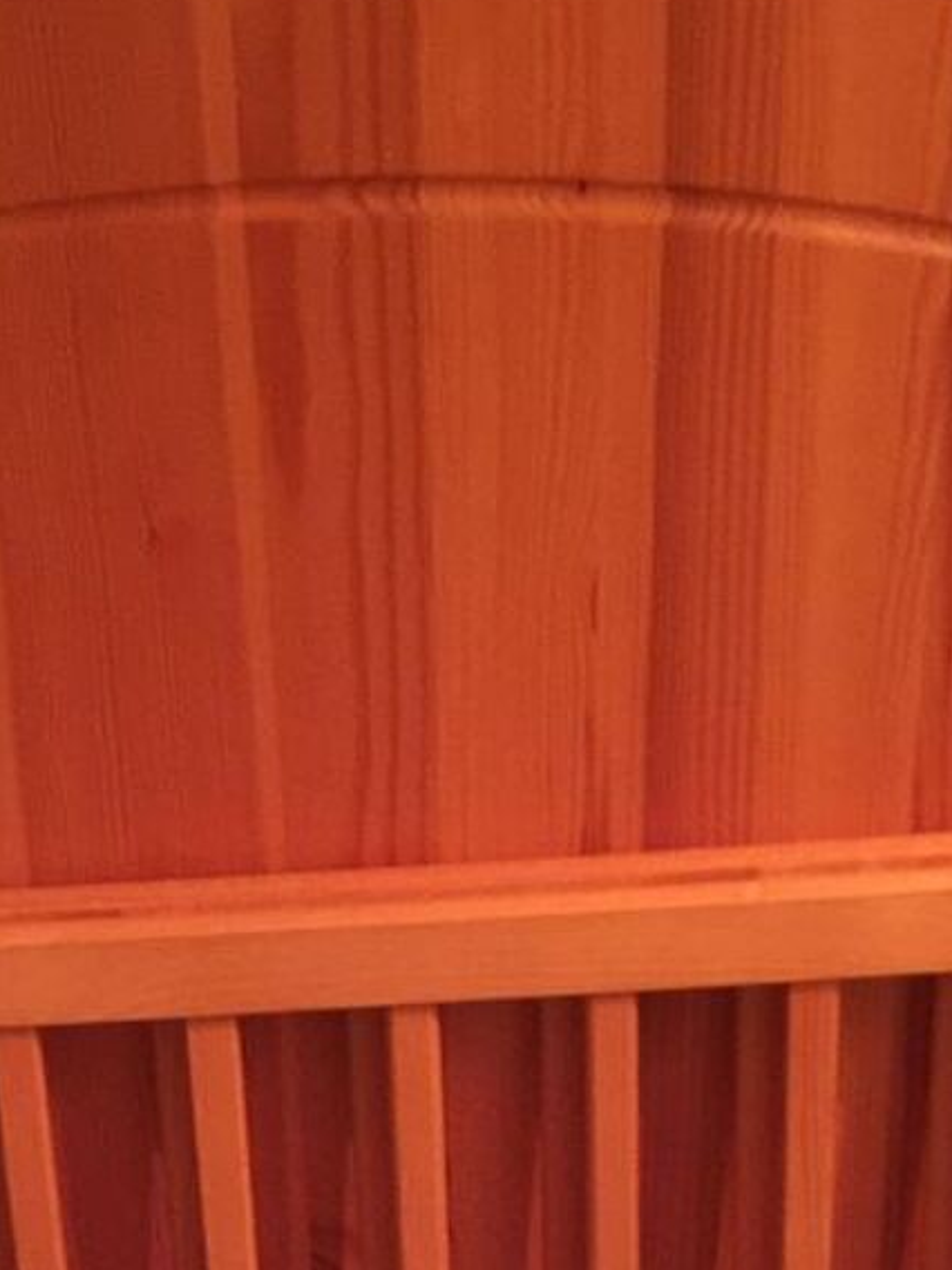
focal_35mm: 68
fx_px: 2493
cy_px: 1349
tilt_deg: -43.1
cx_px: 326
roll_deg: +4.2
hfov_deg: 21.5
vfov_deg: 26.6
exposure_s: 1/4
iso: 160
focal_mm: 4.15
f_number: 2.2
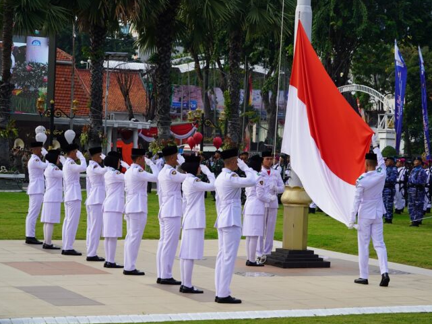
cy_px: 166
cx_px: 228
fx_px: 1123
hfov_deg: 21.8
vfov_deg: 16.4
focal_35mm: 90
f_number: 5.6
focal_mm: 80
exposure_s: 1/320
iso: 100
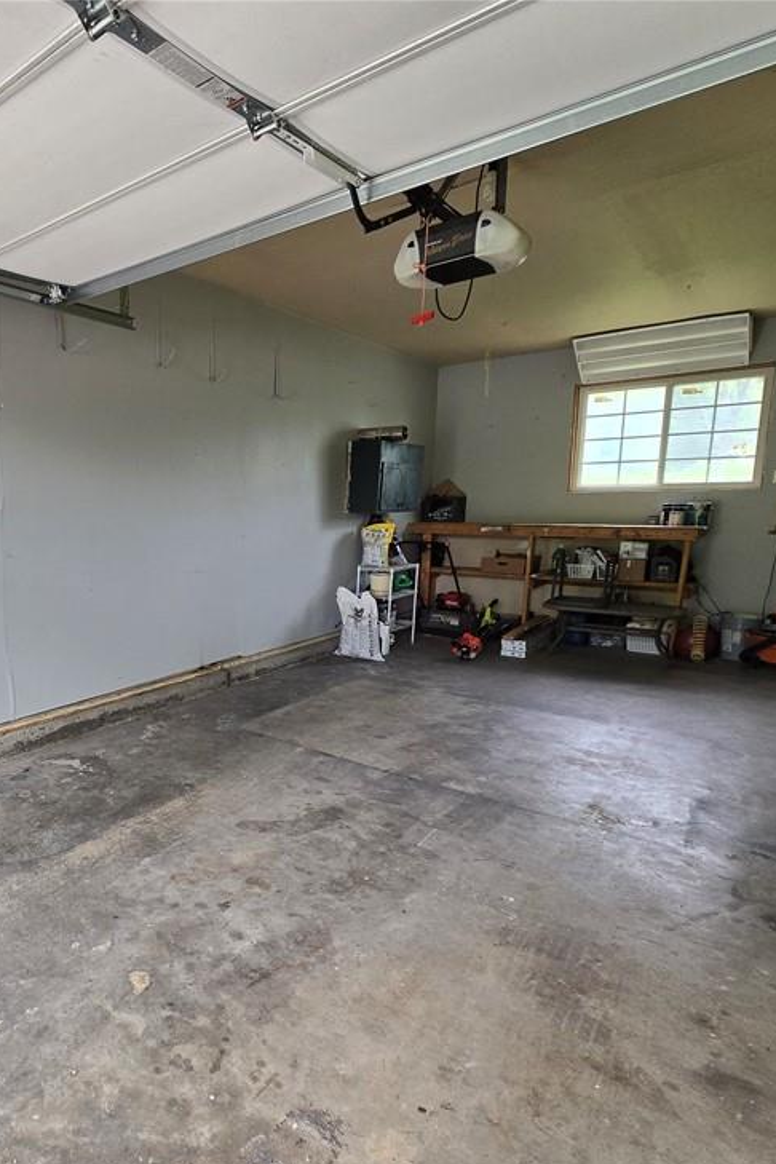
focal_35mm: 19
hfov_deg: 59.0
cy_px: 612
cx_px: 144
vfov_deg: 86.8
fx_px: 614
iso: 80
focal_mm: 2.2
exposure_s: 1/120
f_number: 2.2
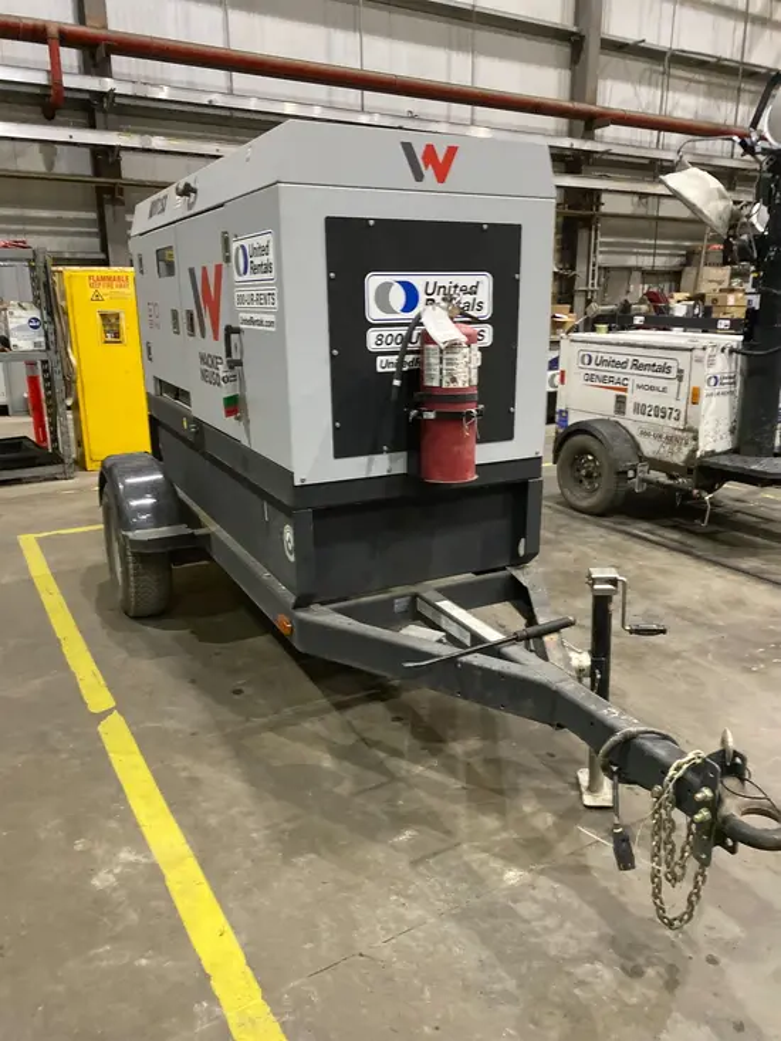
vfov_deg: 67.3
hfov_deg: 53.1
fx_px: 782
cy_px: 520
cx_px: 390
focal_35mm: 26
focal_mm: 4.25
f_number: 1.8
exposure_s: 1/40
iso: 500
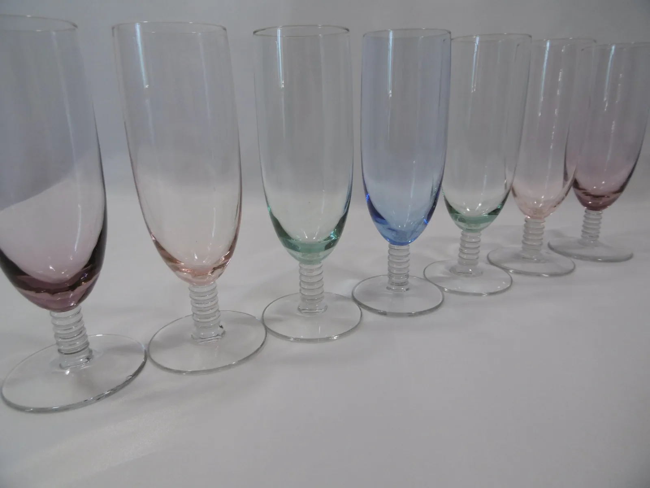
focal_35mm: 24
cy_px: 244
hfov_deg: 71.6
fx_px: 451
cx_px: 325
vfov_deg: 56.8
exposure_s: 1/60
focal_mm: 4.3
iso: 100
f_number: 3.1
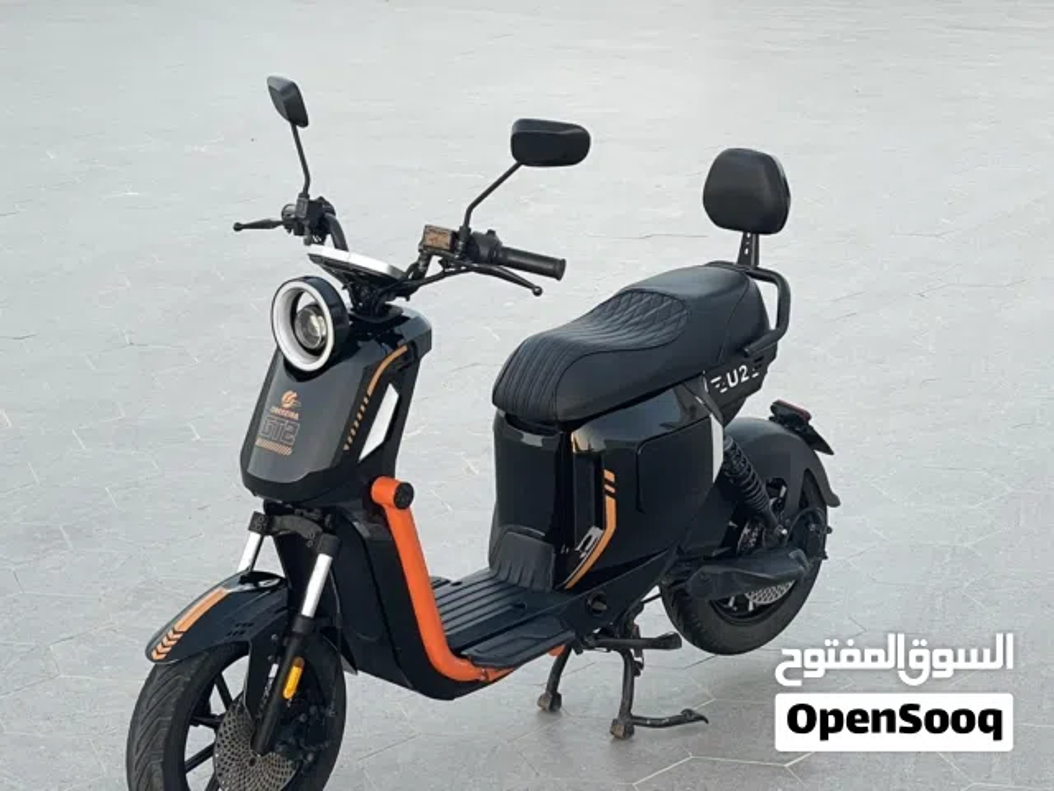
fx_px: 1583
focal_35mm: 52
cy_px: 396
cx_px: 527
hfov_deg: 36.8
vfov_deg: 28.0
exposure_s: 1/99
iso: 64
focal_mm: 6
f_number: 2
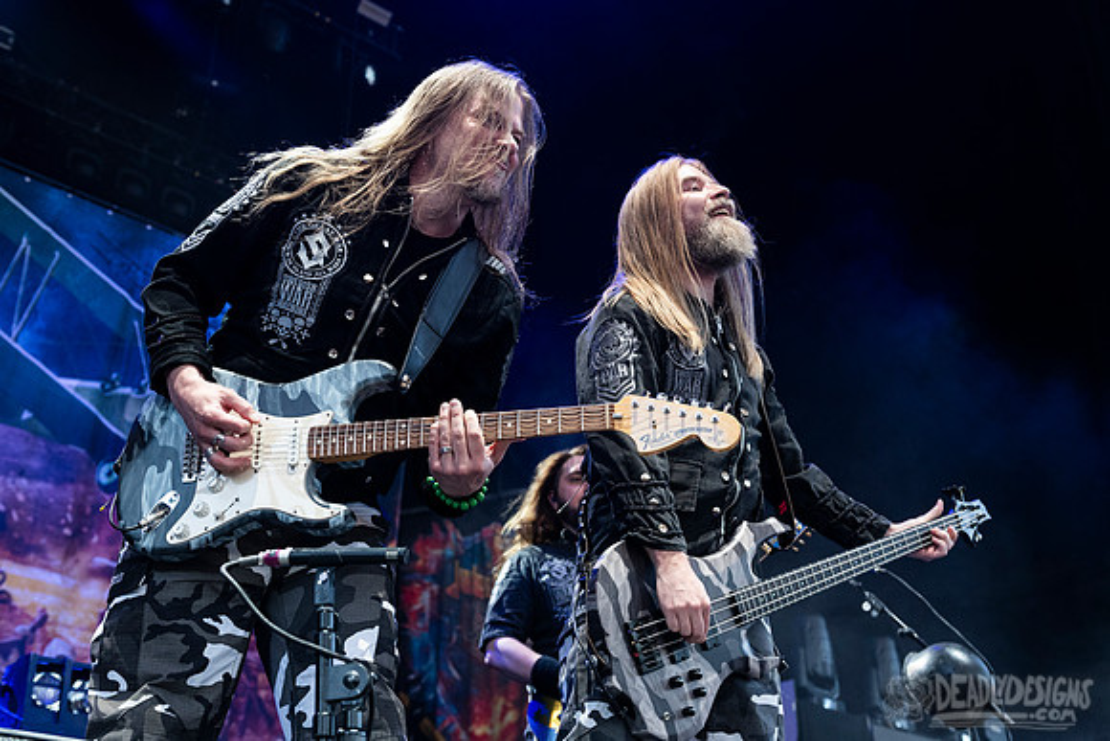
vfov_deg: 28.9
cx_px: 524
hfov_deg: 42.2
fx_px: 1437
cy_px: 370
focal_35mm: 47
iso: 1250
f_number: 4
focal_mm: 40
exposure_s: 1/320
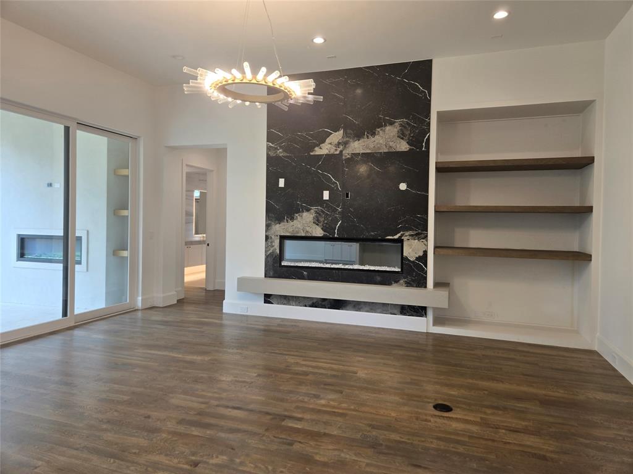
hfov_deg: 73.9
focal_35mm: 23
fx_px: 421
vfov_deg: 58.9
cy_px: 237
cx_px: 316
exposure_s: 1/120
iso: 64
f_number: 1.8
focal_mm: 5.4
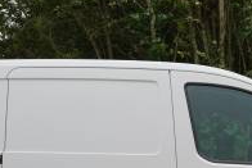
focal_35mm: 114
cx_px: 177
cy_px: 178
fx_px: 799
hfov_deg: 17.9
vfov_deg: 11.9
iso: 100
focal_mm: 35
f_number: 4
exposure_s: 1/60
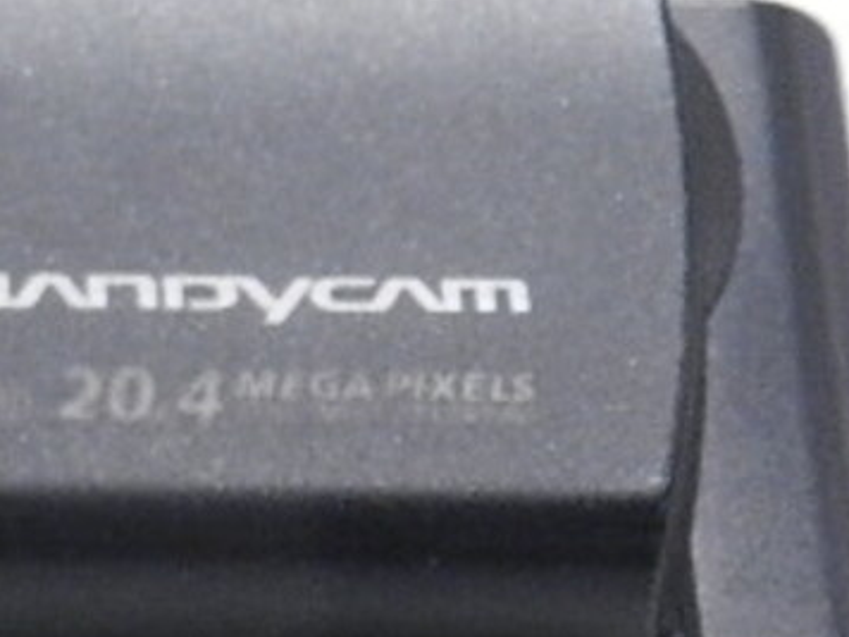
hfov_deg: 6.9
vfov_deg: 5.3
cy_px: 406
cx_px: -327
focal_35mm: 283
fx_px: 6941
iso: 800
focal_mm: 14.9
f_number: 4.4
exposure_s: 1/50
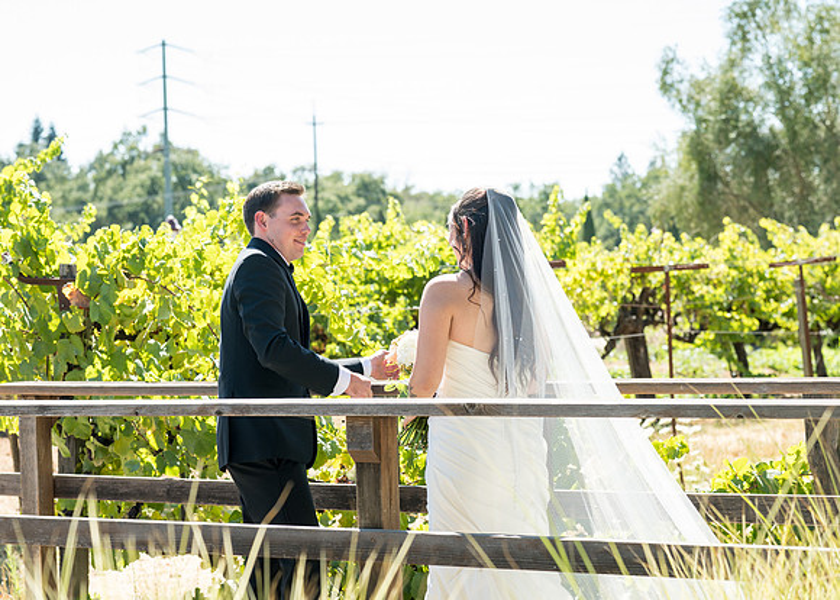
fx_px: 2023
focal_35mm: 85
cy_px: 238
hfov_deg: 23.4
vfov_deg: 16.8
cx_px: 333
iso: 200
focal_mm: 67
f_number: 4
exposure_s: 1/500
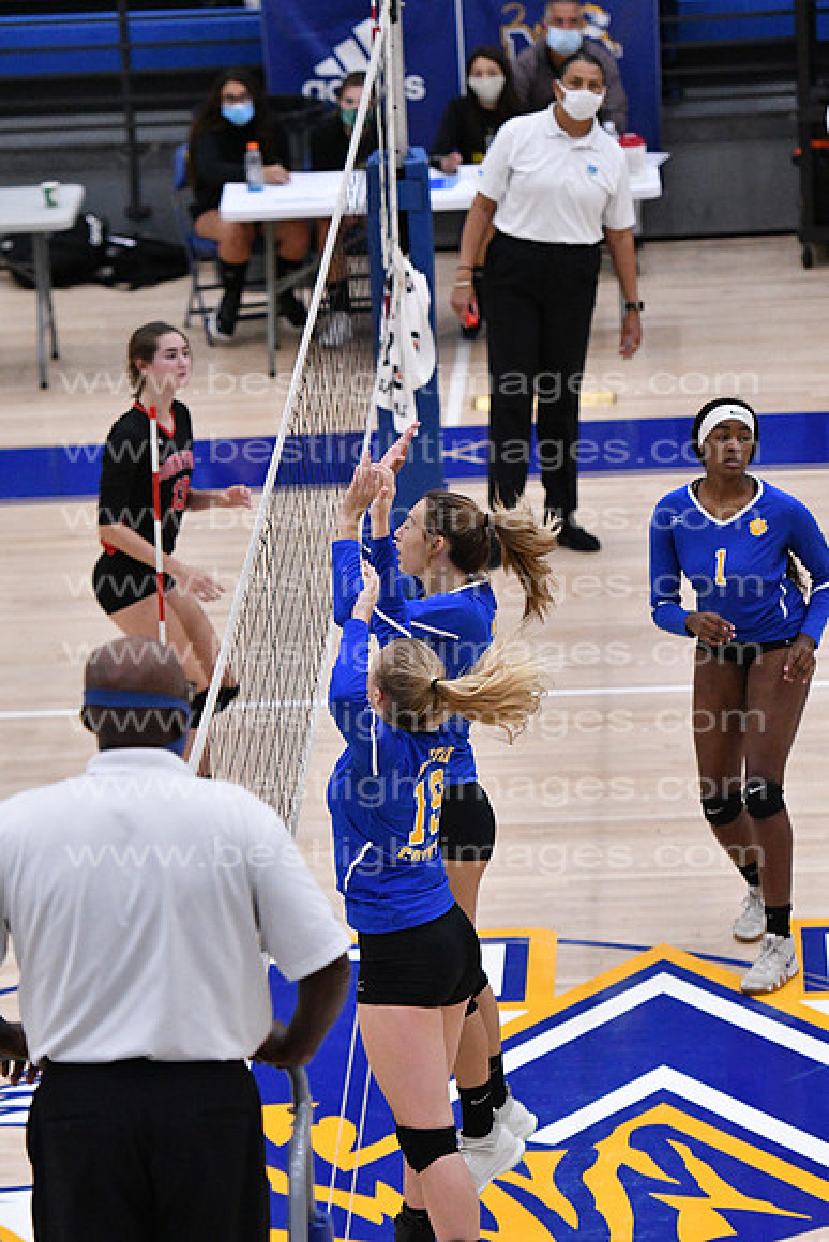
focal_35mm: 183
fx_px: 6317
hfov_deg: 7.5
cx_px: 414
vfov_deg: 11.2
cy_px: 621
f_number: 3.2
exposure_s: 1/1250
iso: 6400
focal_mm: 122
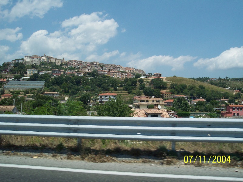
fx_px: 267
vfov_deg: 37.7
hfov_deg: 49.0
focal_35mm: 38
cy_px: 91
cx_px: 122
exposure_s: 1/700
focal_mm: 8
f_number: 4.8
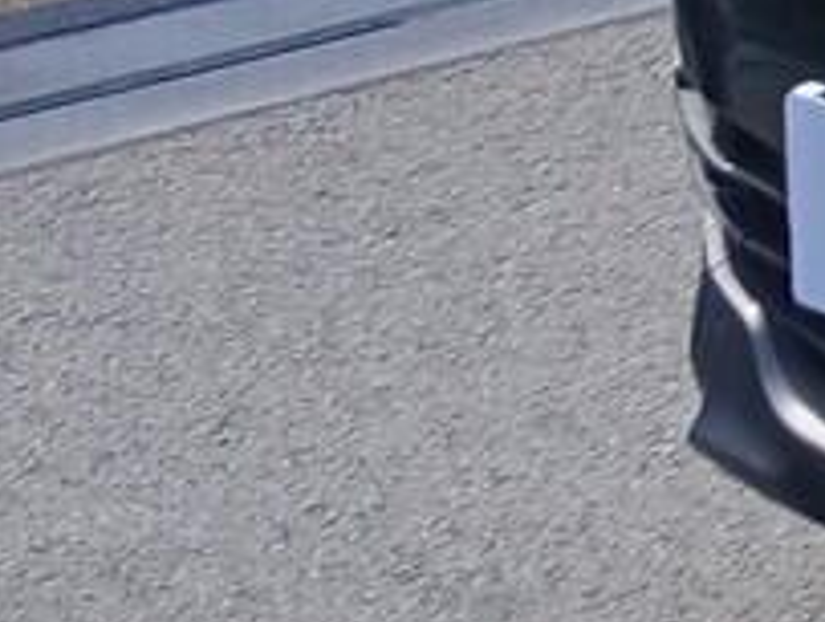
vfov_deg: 7.8
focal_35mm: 184
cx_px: 2434
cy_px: -573
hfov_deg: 8.9
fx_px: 4393
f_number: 1.8
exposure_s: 1/308
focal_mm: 3.98
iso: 20
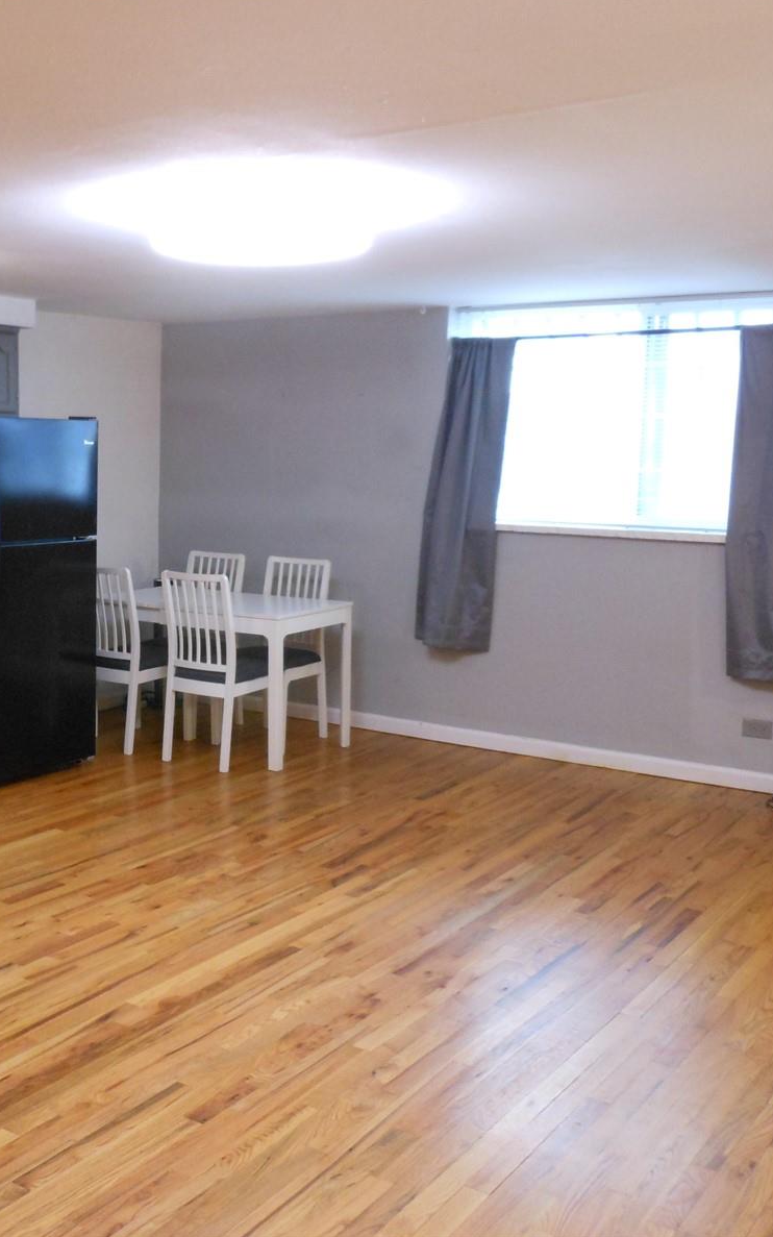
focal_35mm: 40
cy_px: 614
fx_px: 1348
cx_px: 155
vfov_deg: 49.3
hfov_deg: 31.2
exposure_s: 1/25
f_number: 3.7
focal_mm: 5
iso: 400
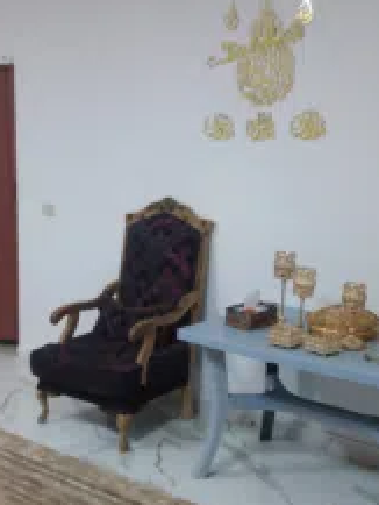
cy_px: 270
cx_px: 205
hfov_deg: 30.3
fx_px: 700
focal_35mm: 48
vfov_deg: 39.6
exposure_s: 1/40
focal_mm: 3.6
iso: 115
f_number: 1.8
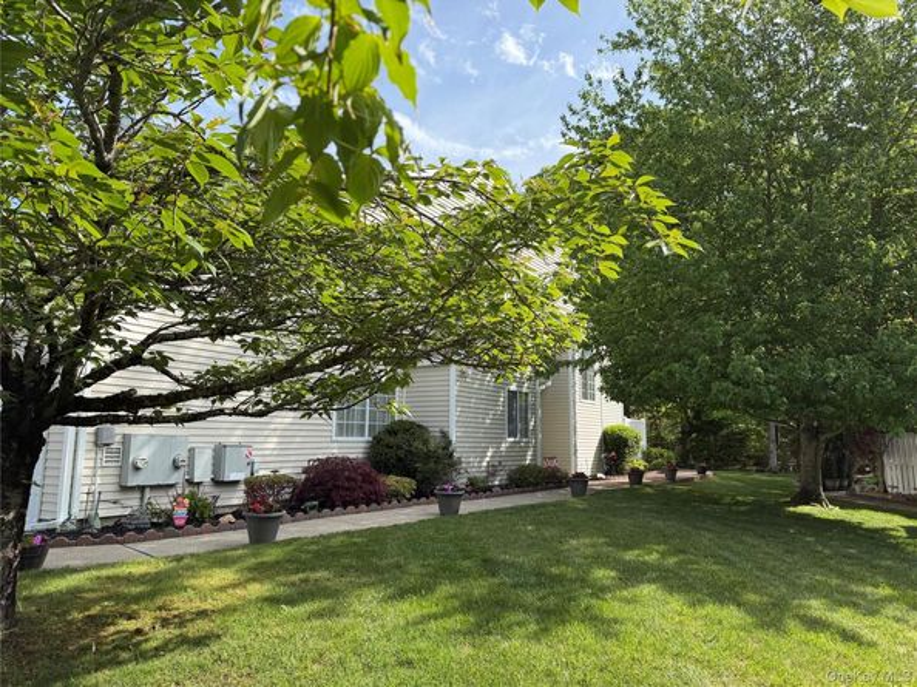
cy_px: 344
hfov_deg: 71.6
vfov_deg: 56.8
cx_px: 458
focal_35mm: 24
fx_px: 636
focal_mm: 6.76
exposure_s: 1/2703
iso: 100
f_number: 1.78
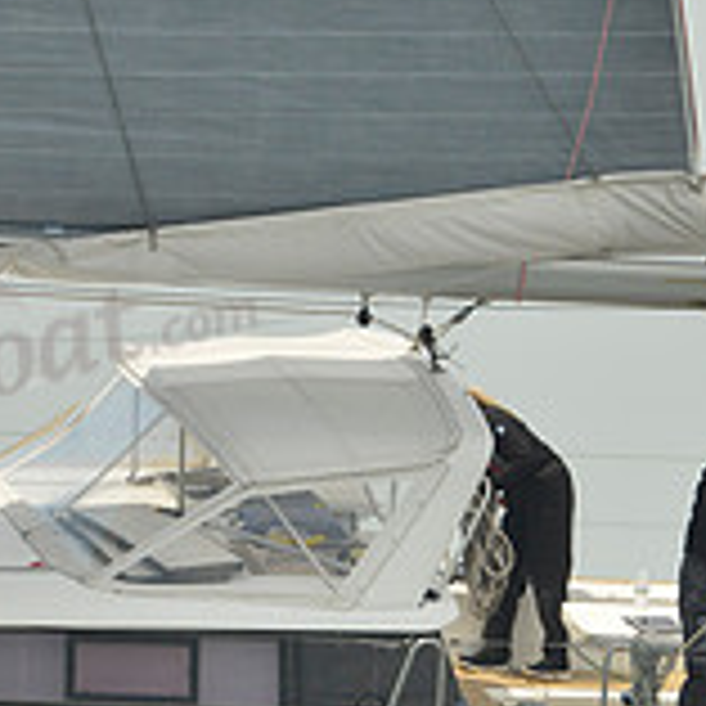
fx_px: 14491
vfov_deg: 2.8
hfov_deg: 2.8
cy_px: 546
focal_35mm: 628
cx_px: 495
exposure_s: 1/1250
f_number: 11
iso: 560
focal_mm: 200
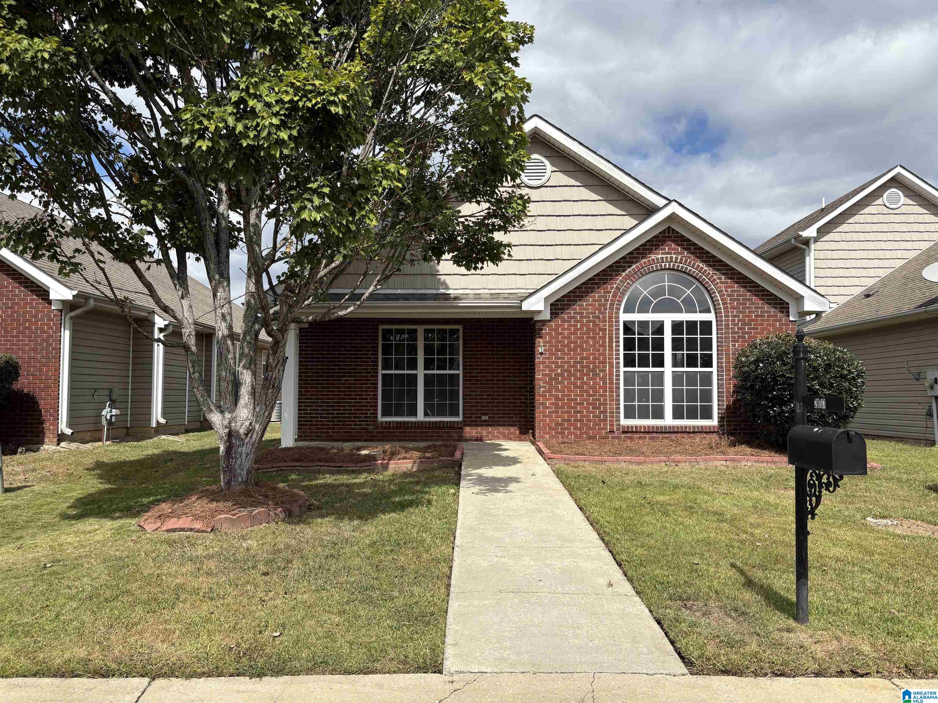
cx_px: 469
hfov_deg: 67.3
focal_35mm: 26
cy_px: 352
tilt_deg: +3.0
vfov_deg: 53.1
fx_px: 705
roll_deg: +0.3
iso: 50
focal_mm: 5.96
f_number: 1.6
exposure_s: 1/4329
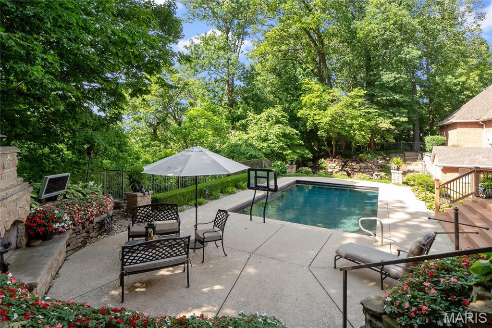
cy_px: 164
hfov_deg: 90.0
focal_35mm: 18
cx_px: 246
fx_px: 246
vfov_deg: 67.3
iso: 800
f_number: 7.1
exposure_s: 1/320
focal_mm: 9
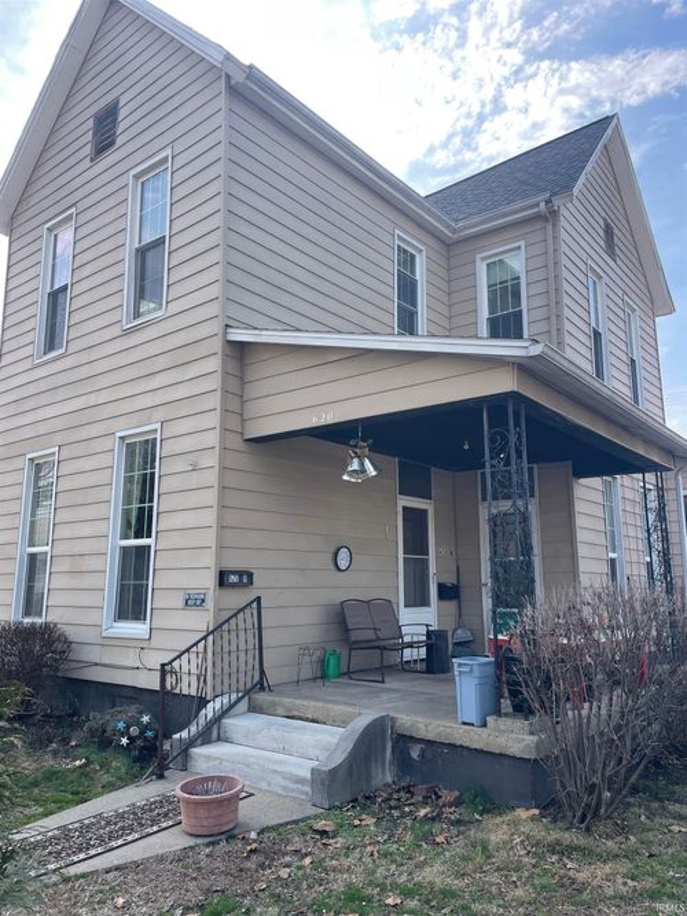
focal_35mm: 26
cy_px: 458
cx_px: 344
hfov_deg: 53.0
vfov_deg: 67.3
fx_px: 688
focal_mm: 4.2
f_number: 1.6
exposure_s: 1/1319
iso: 32
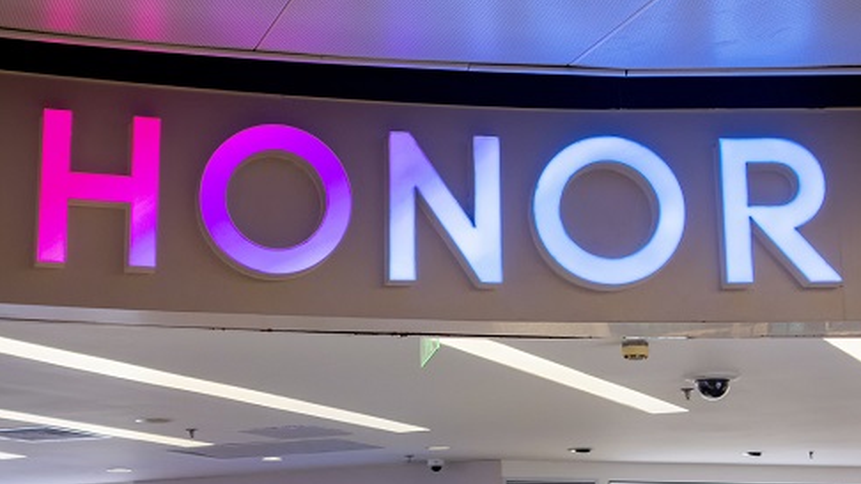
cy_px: 223
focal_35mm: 75
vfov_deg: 16.1
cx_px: 415
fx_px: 1712
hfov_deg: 28.2
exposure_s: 1/250
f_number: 4.5
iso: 200
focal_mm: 21.53
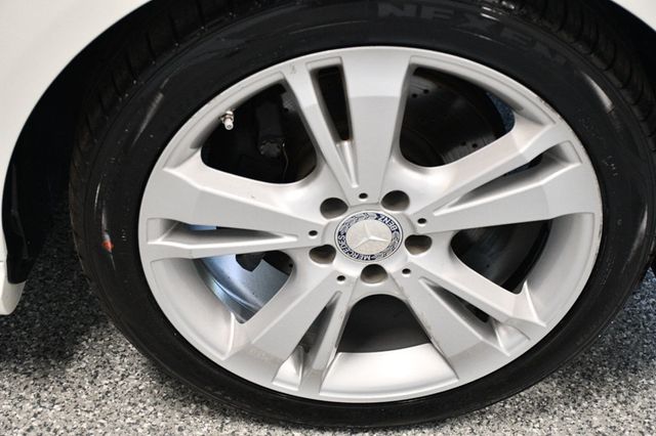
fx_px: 1220
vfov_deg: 20.3
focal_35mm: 67
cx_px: 328
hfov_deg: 30.1
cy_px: 218
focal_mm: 45
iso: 3200
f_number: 4.5
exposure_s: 1/100
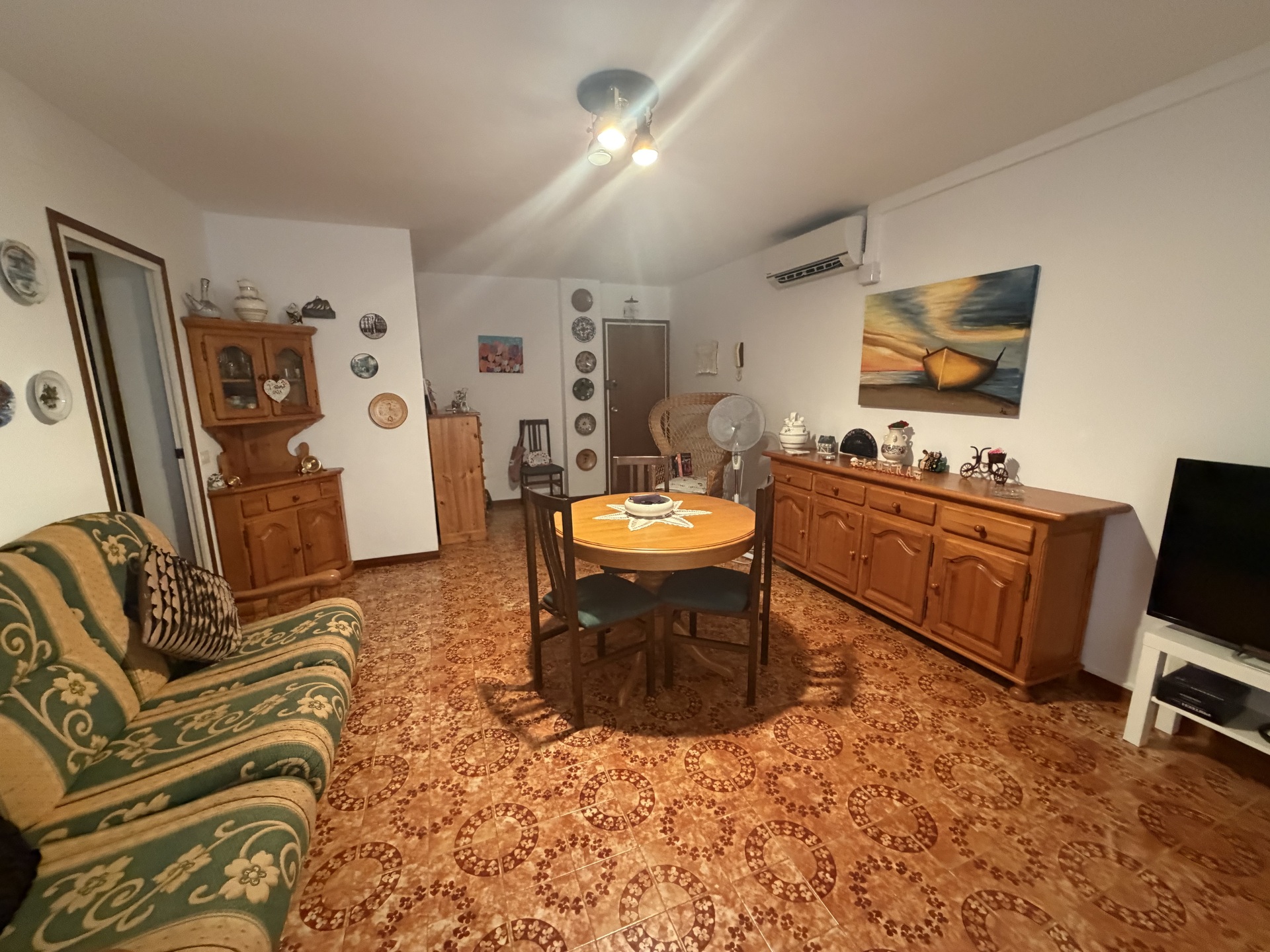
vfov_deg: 85.7
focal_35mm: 14
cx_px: 635
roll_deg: +1.4
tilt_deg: -10.6
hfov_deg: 102.1
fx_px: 514
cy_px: 476
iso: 800
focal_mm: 2.22
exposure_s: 1/50
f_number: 2.2
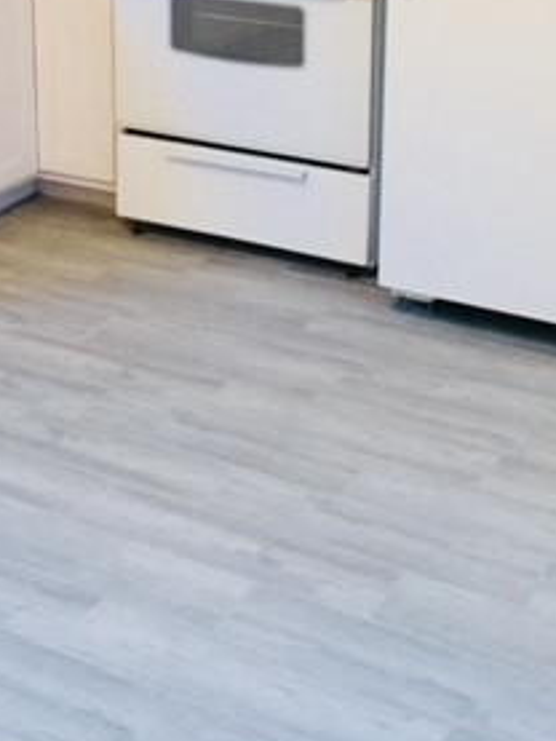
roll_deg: -0.1
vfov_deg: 27.3
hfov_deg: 21.9
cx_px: 192
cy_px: 3
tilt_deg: -12.1
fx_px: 1434
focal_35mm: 67
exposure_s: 1/30
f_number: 2.2
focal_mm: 4.15
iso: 200
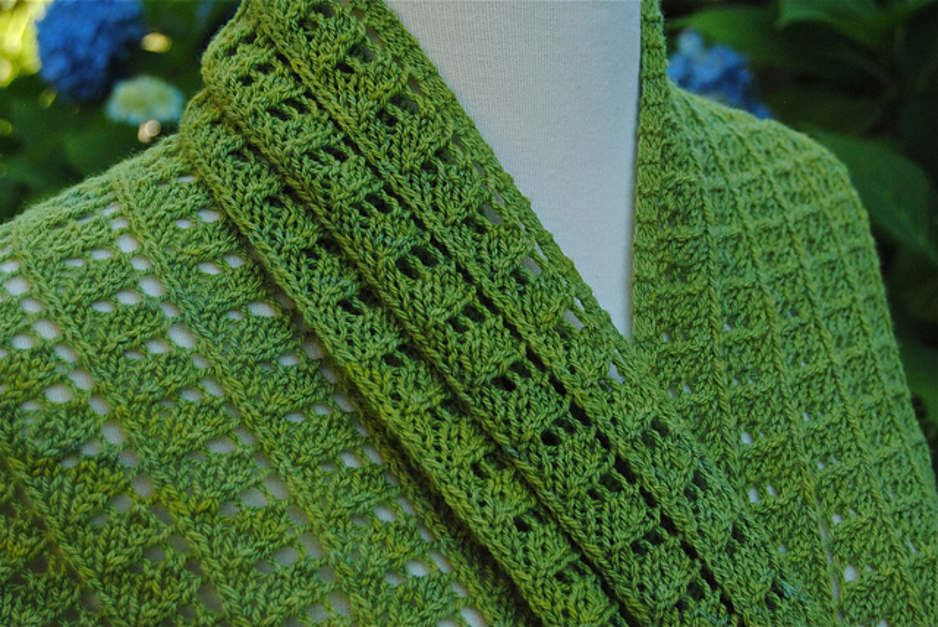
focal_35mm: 75
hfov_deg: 27.0
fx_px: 1956
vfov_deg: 18.2
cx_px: 469
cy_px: 314
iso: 800
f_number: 8
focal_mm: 50
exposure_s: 1/250
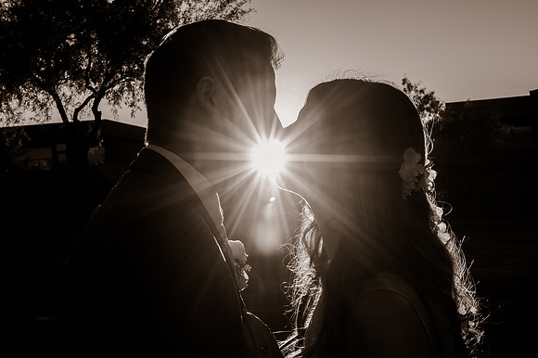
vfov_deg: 23.4
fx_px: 866
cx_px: 269
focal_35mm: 58
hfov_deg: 34.5
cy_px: 179
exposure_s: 1/100
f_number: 22
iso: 640
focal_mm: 58
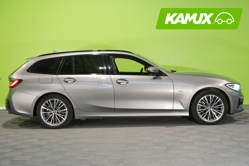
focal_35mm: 47
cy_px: 83
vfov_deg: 28.6
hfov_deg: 41.9
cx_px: 124
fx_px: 325
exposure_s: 1/40
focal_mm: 47
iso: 6400
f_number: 13
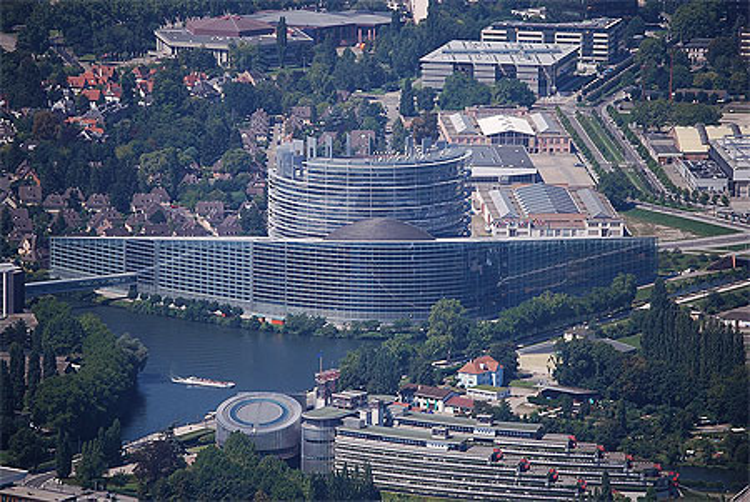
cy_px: 251
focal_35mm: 232
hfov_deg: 8.8
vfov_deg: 5.9
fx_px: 4848
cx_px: 375
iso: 200
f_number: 5.3
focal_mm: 155
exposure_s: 1/1000
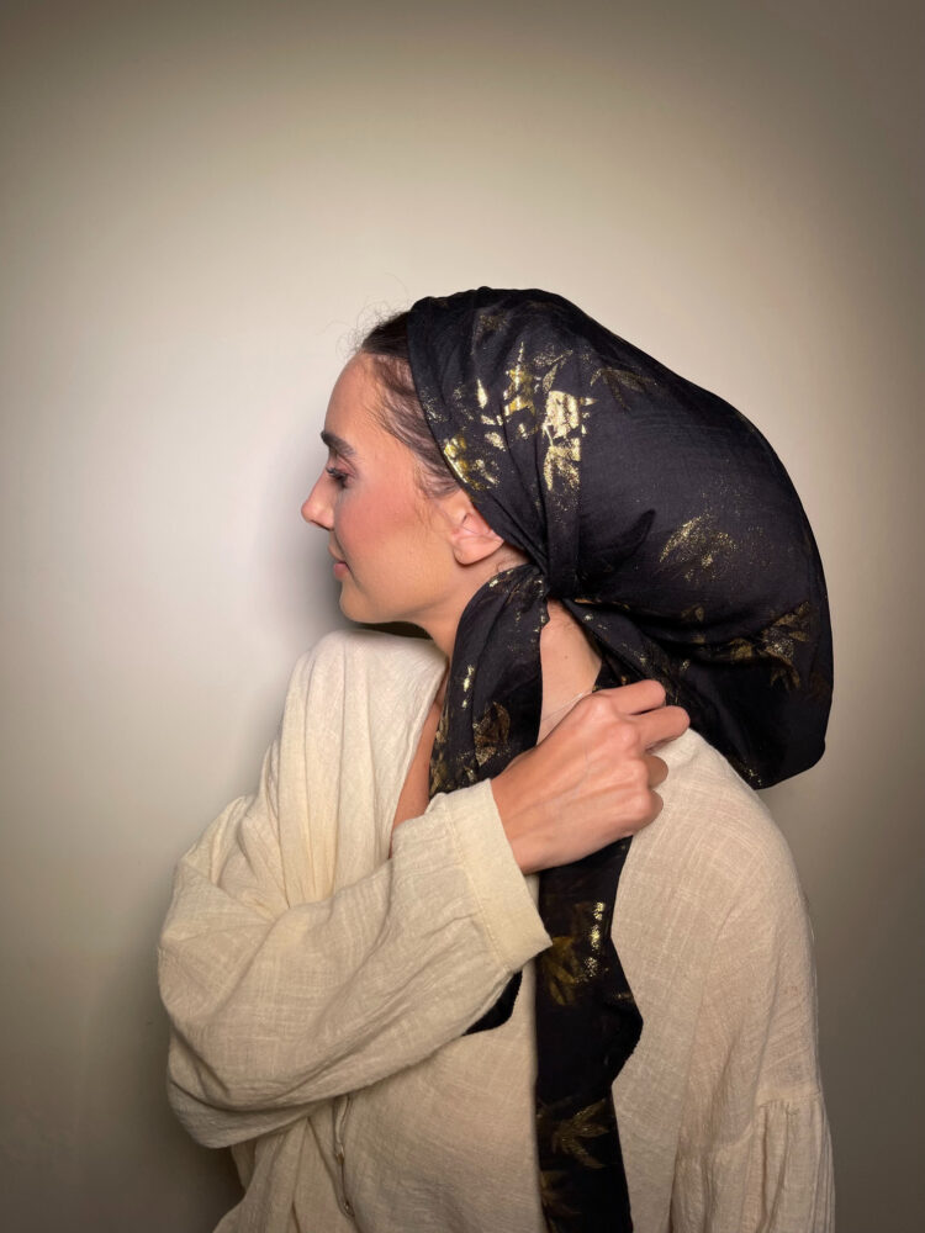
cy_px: 616
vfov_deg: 69.4
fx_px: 891
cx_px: 462
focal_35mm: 25
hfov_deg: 54.9
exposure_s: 1/121
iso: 40
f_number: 1.6
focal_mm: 5.1
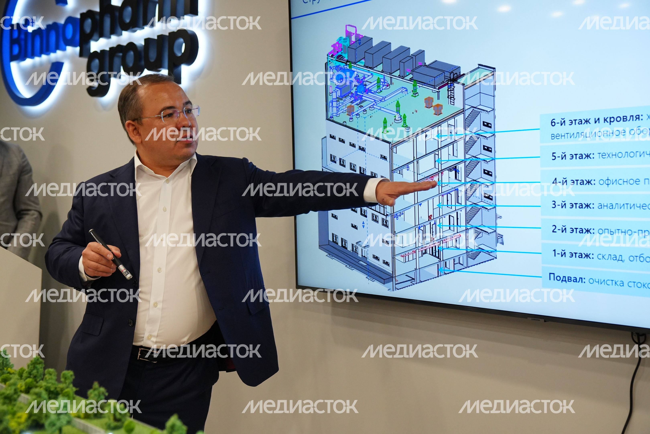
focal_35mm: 41
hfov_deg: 47.4
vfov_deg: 32.6
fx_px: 740
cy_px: 217
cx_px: 325
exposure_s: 1/250
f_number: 3.5
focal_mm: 41
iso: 2000
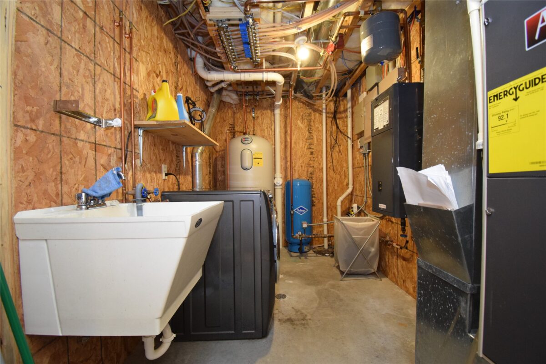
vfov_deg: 77.3
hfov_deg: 100.4
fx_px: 227
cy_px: 182
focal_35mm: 15
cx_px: 273
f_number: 4.5
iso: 2200
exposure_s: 1/60
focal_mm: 10
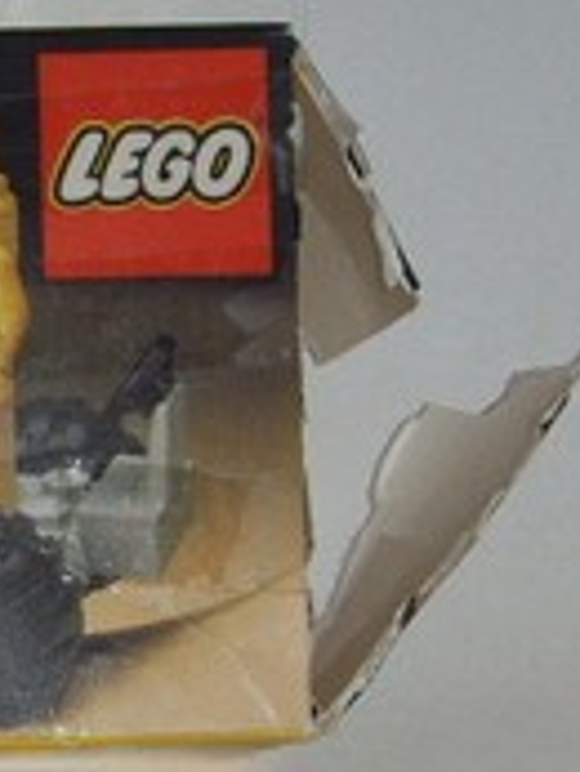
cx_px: -535
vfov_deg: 10.5
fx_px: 4128
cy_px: 924
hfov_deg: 7.7
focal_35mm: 185
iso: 100
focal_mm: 8.8
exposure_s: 1/45
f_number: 3.8
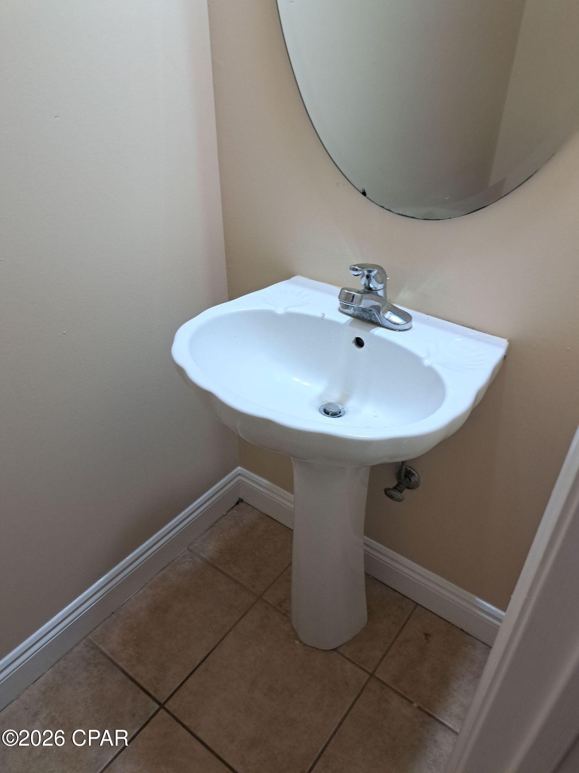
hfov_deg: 56.8
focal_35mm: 24
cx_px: 290
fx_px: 535
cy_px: 386
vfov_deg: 71.6
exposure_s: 1/60.2
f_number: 1.8
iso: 122
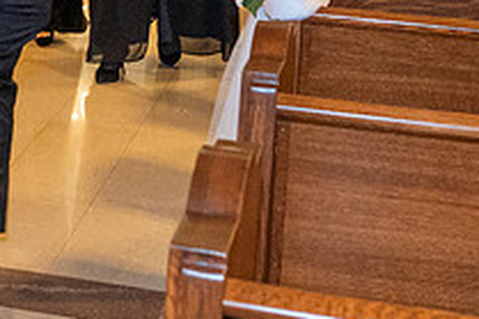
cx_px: -68
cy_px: -113
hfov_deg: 19.6
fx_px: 1316
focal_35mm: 99
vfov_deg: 13.2
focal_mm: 14
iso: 800
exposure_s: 1/125
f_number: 2.8
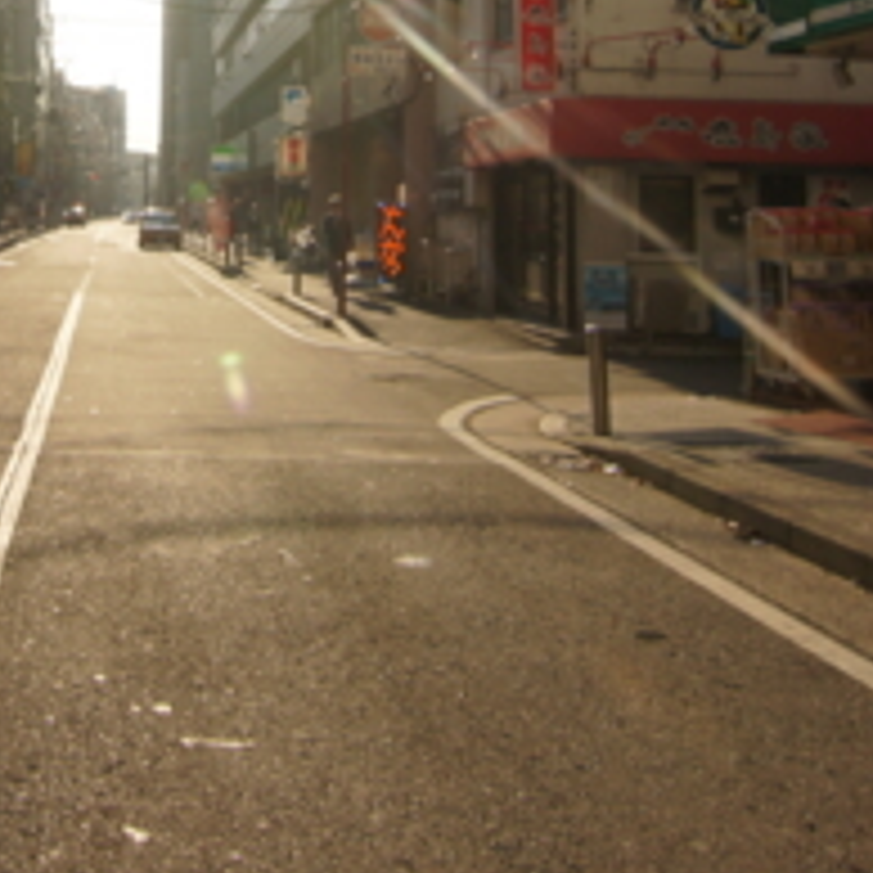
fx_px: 1236
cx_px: 153
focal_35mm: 43
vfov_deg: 36.3
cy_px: 70
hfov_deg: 37.3
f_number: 10
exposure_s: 1/320
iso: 200
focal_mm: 11
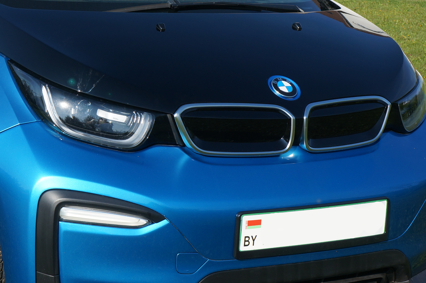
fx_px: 946
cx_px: 83
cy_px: 95
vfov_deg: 17.0
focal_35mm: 80
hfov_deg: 25.0
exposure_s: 1/250
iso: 100
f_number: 7.1
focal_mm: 27
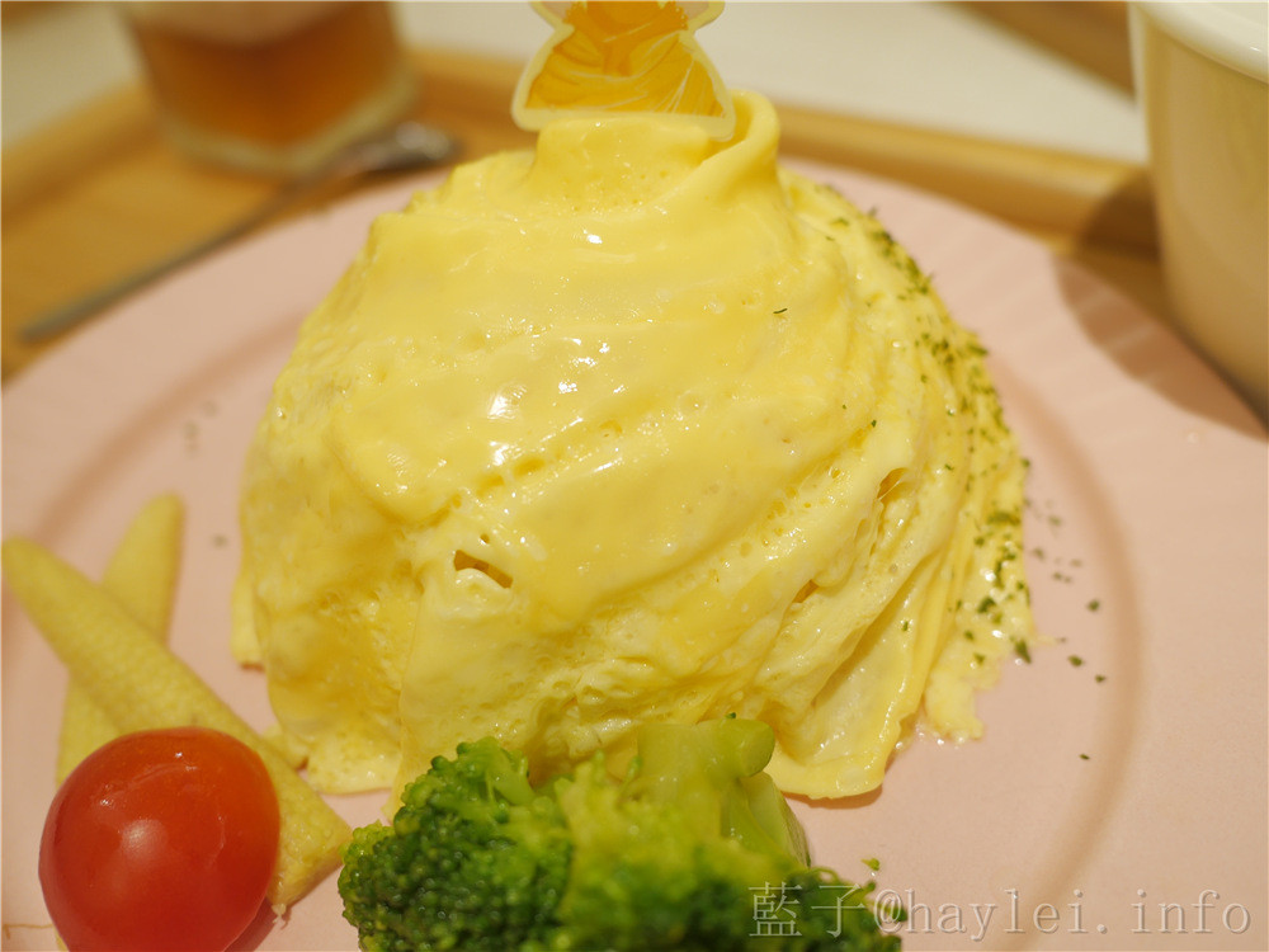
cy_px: 476
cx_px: 634
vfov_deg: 46.8
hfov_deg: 60.0
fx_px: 1100
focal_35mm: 30
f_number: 2.8
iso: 200
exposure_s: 1/60
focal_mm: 15
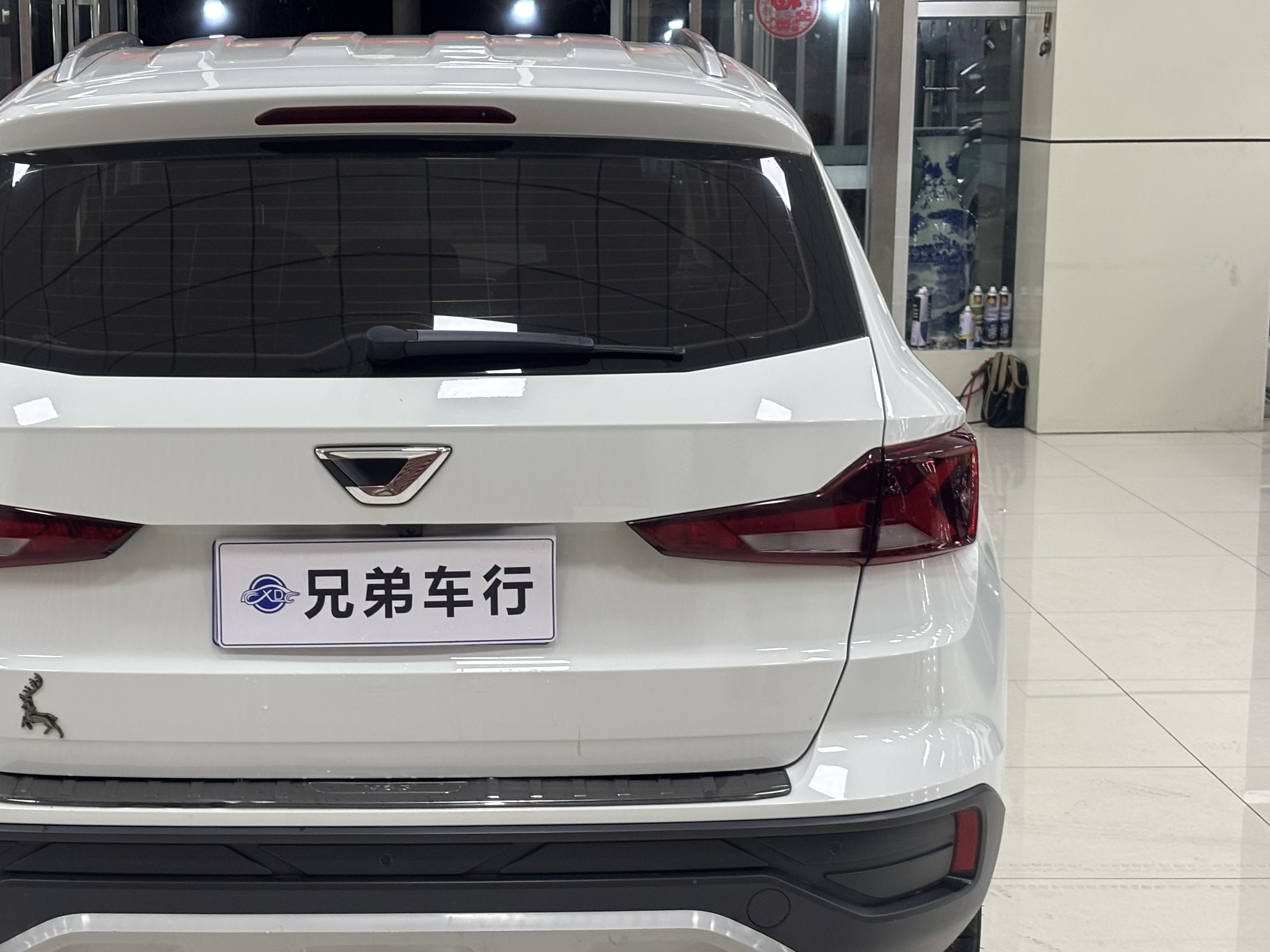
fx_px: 2605
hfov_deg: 27.2
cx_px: 404
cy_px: 572
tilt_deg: -10.8
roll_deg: +0.1
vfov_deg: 20.7
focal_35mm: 71
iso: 64
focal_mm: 5.96
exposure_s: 1/50
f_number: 1.6
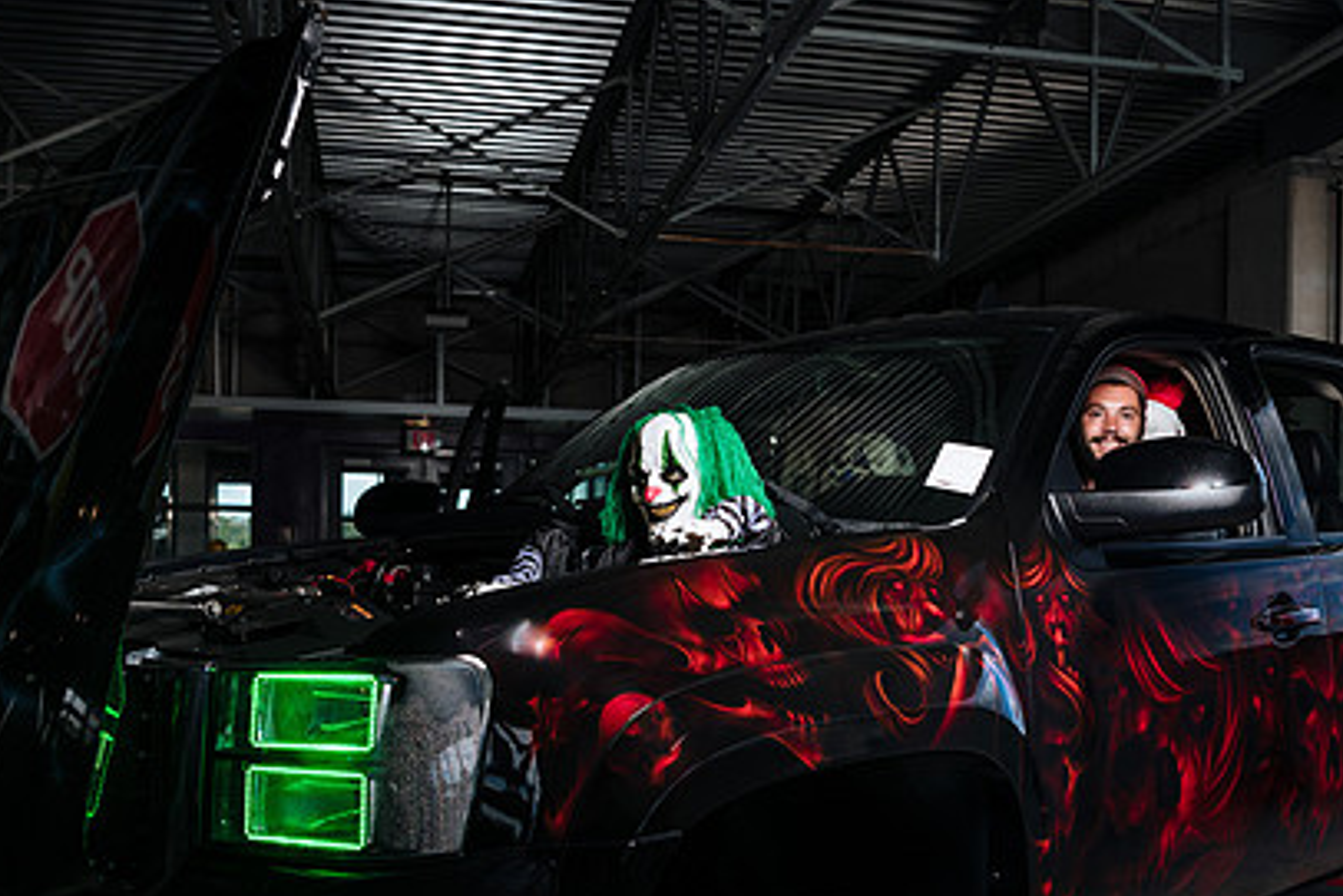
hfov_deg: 49.5
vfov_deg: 34.0
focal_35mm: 39
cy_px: 571
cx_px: 680
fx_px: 1455
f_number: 4
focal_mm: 26
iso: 100
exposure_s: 1/160
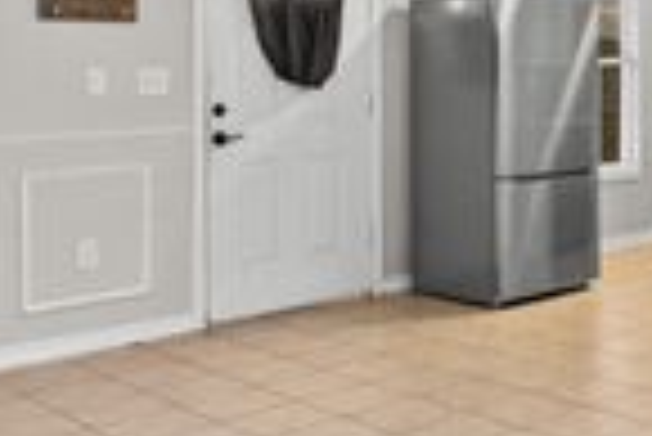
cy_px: 124
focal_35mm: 55
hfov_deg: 31.9
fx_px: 997
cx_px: 719
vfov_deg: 24.5
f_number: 5.6
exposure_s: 1/5
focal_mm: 16
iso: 800
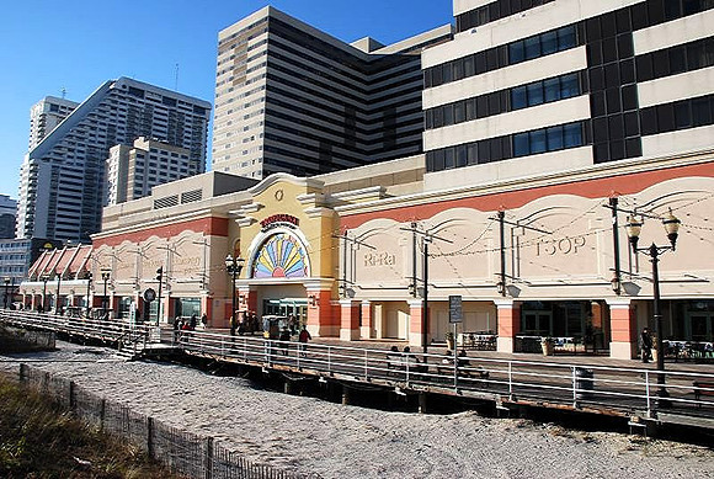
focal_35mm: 27
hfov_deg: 67.3
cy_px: 240
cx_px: 357
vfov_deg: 48.1
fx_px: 536
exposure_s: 1/250
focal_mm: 18
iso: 180
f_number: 10
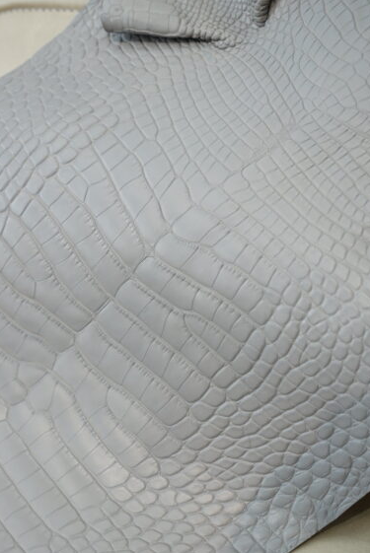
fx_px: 879
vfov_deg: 34.8
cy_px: 345
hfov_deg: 23.6
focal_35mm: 57
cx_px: 118
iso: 400
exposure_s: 1/125
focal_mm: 40.1
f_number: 4.5
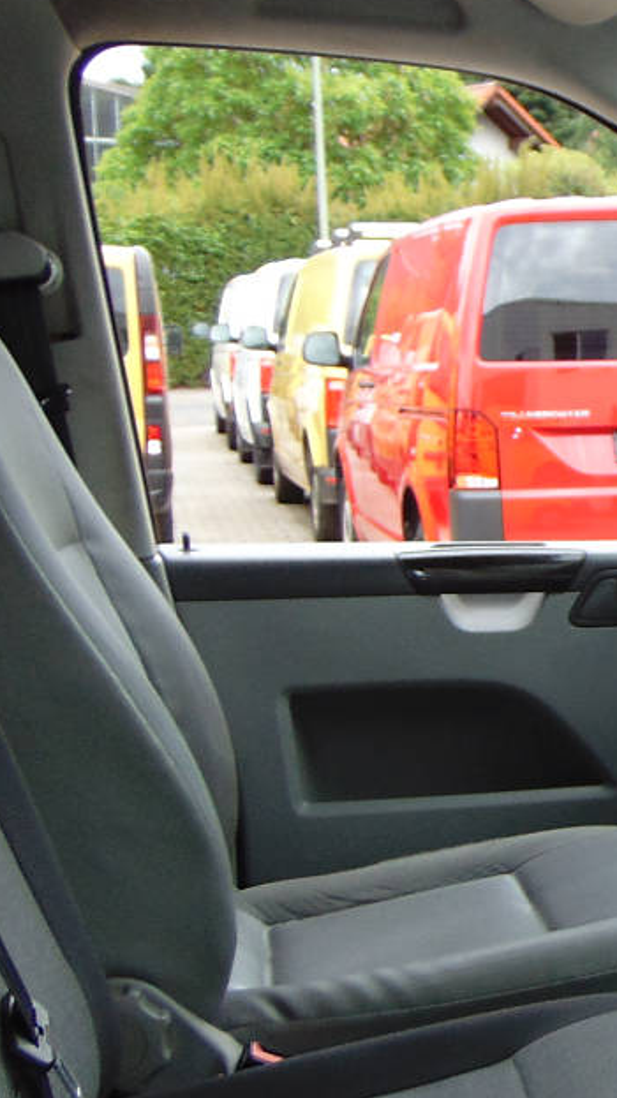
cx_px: 881
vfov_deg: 30.1
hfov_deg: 16.0
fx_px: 2038
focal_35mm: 70
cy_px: 608
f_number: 3
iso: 80
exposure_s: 1/100
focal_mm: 4.5
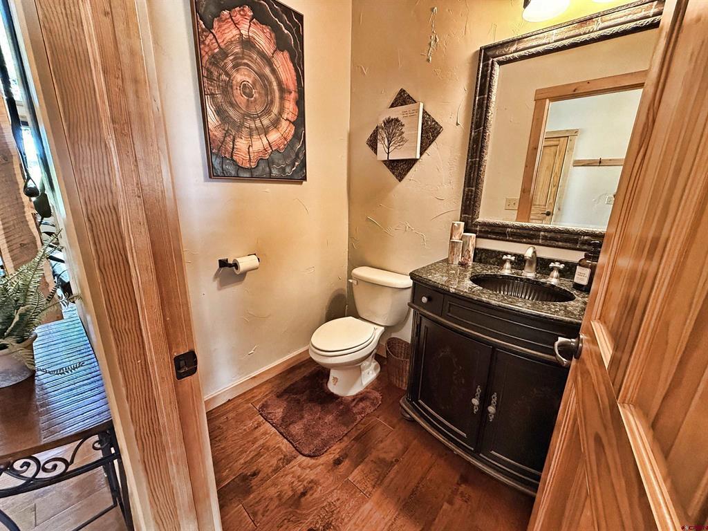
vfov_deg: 85.7
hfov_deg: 102.1
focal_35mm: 14
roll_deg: -0.5
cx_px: 354
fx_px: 286
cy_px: 266
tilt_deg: -15.6
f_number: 2.2
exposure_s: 1/60
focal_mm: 2.22
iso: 640
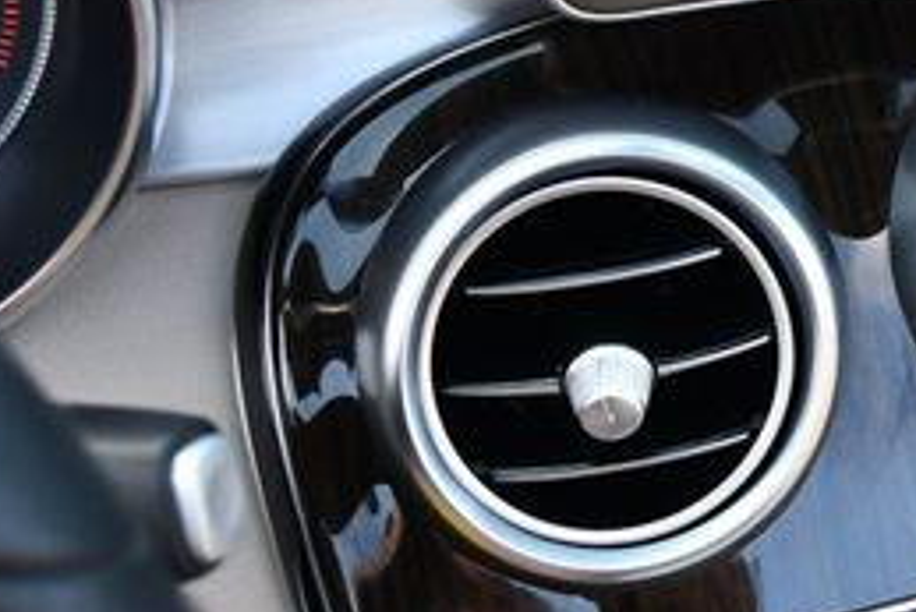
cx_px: 1075
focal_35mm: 89
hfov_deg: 21.4
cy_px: -117
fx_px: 2266
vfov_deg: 14.9
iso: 450
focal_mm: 18
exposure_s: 1/250
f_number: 3.5
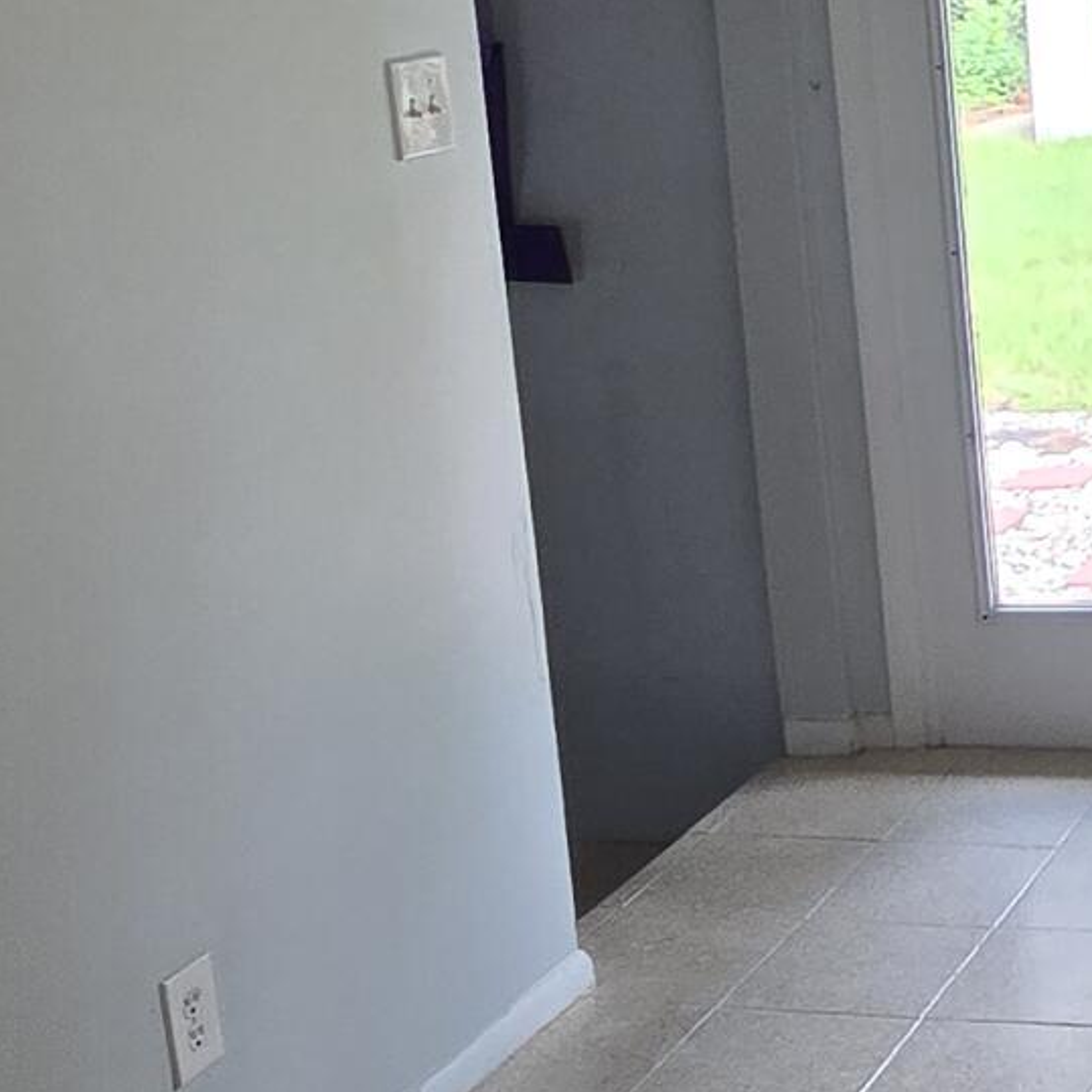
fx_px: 2284
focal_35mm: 64
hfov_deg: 23.8
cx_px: 1400
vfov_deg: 26.6
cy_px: 300
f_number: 2.2
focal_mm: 2.2
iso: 80
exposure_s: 1/120
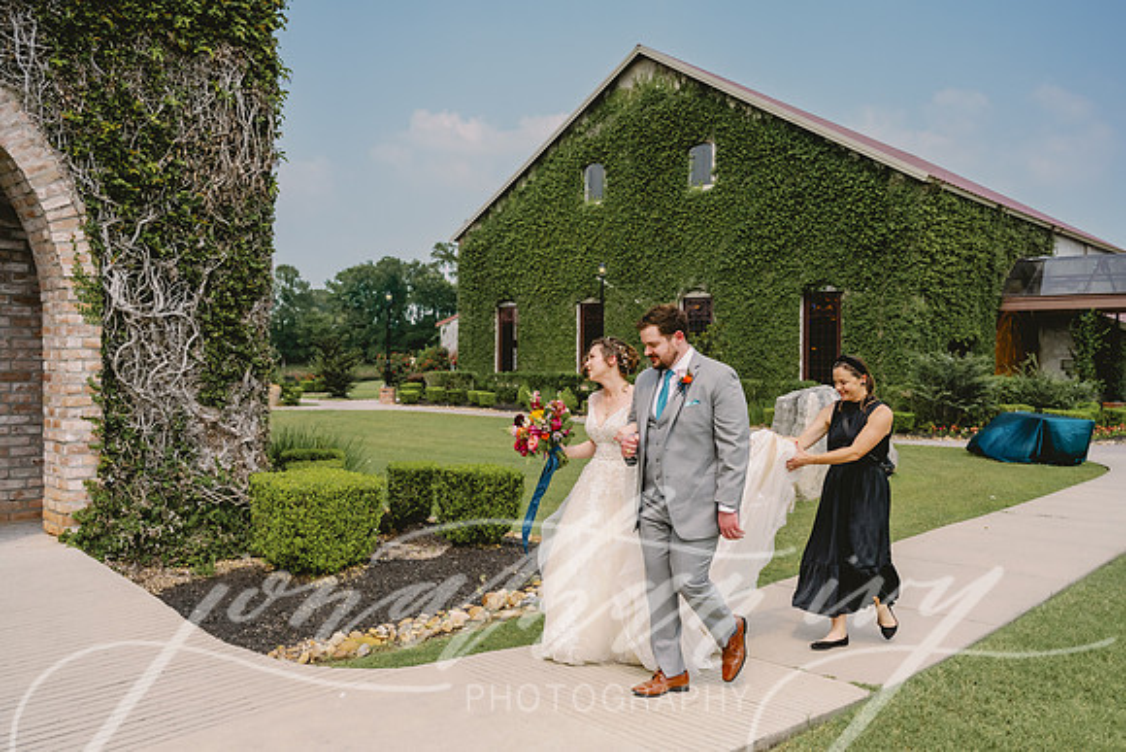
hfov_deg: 63.6
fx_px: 907
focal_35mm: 29
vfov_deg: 45.0
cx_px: 563
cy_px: 376
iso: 400
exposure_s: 1/6400
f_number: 4
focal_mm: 29
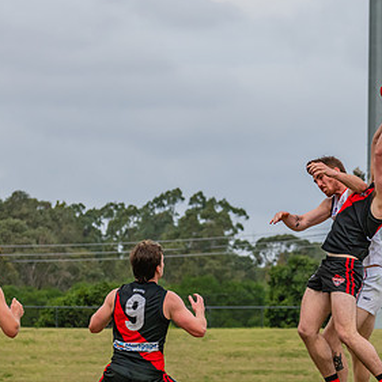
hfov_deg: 4.8
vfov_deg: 4.8
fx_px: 4520
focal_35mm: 362
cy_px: 233
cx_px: 344
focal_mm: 195
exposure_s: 1/1250
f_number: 10
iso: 800
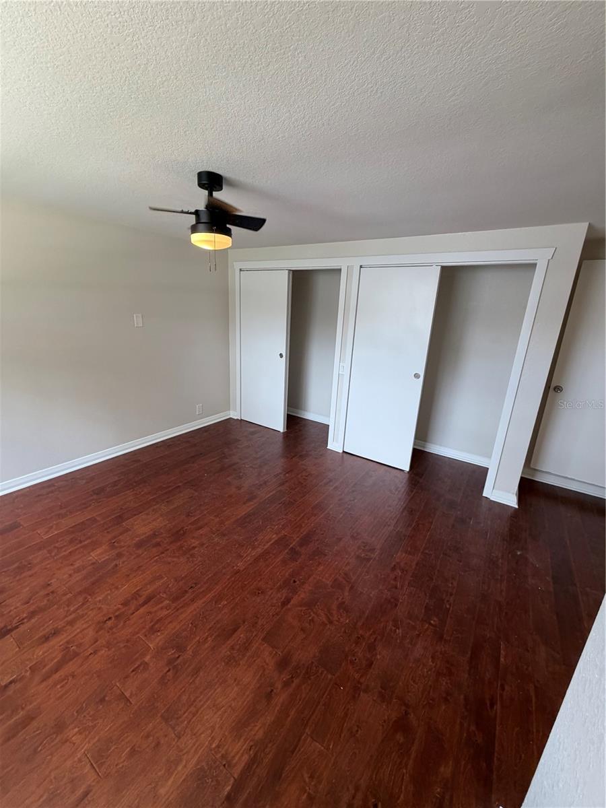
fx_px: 327
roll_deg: -2.7
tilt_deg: -13.4
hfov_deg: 85.7
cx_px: 303
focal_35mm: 14
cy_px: 404
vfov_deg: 102.1
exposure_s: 1/121
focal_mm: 2.22
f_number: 2.2
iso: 125
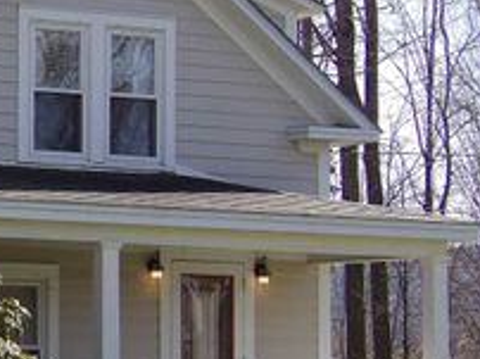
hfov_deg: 10.9
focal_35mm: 178
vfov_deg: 8.3
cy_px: 209
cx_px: -88
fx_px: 2465
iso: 100
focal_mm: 13
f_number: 4.1
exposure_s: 1/381
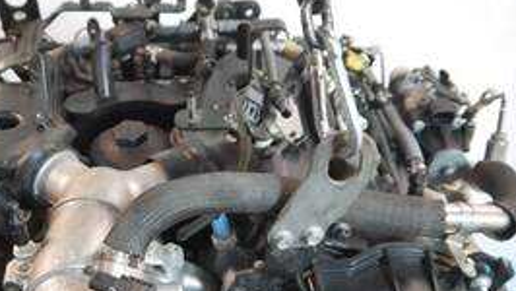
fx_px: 808
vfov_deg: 20.0
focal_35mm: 59
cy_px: 262
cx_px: 144
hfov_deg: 34.8
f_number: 3.5
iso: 640
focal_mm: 15
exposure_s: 1/60
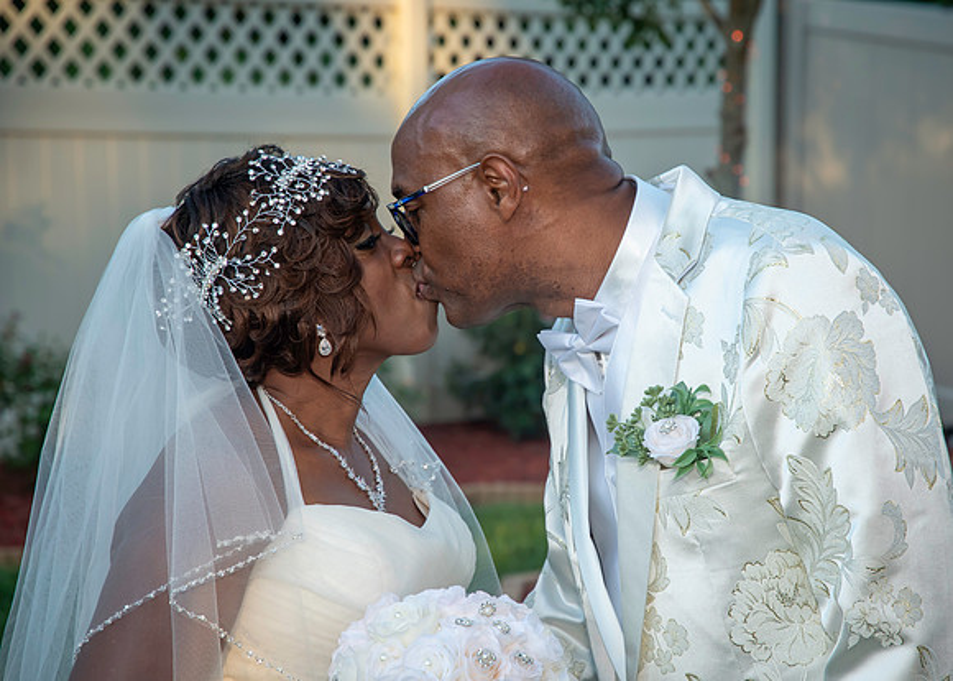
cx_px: 521
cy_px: 342
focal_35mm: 123
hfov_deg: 16.4
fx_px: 3315
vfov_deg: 11.7
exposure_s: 1/250
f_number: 5
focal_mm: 75
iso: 400
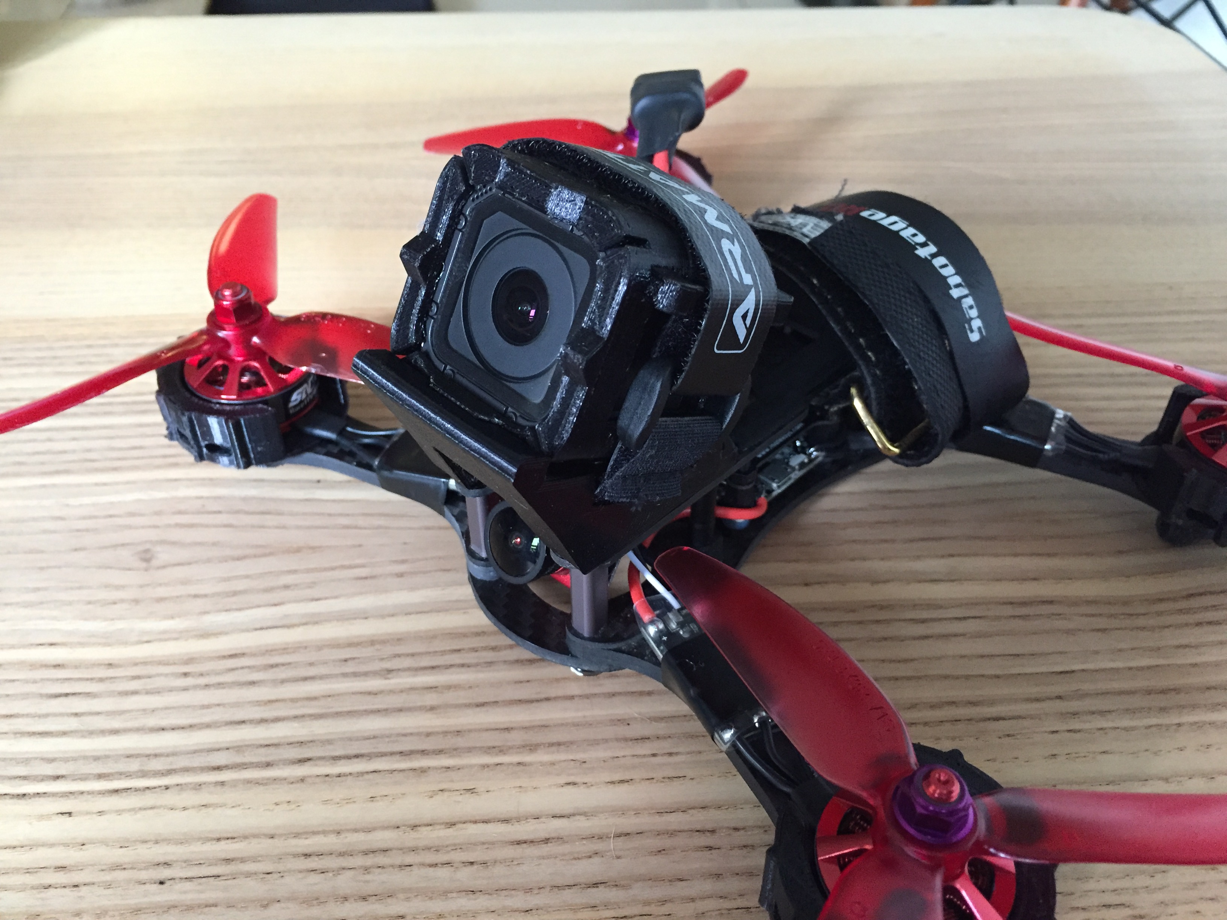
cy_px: 460
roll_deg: -1.2
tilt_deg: -42.0
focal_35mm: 29
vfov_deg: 48.2
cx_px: 614
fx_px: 1028
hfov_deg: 61.7
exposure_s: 1/25
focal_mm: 4.15
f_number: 2.2
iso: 250
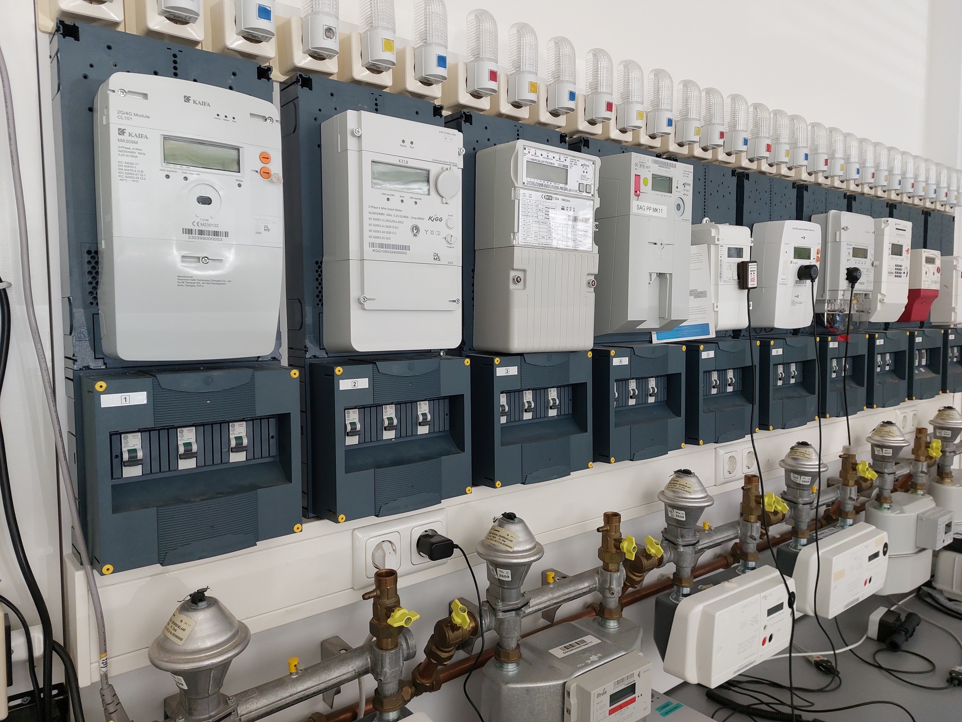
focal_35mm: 24
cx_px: 481
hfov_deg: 71.6
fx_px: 667
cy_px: 361
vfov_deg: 56.8
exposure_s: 1/100
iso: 80
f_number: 1.8
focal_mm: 5.23
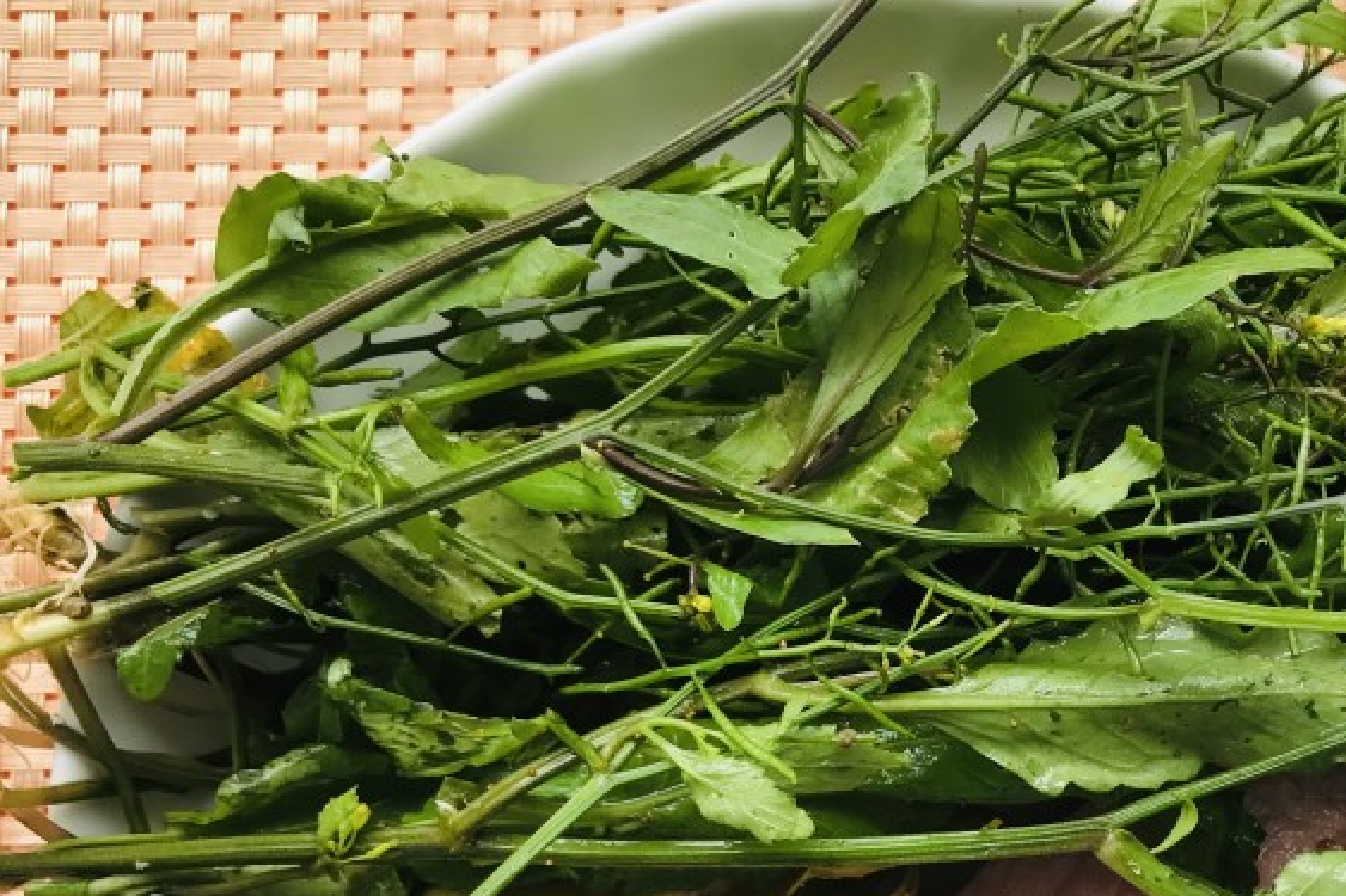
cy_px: 829
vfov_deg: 24.7
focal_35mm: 53
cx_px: 1035
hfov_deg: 36.5
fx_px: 1981
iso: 20
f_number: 1.8
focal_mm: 3.99
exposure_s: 1/184
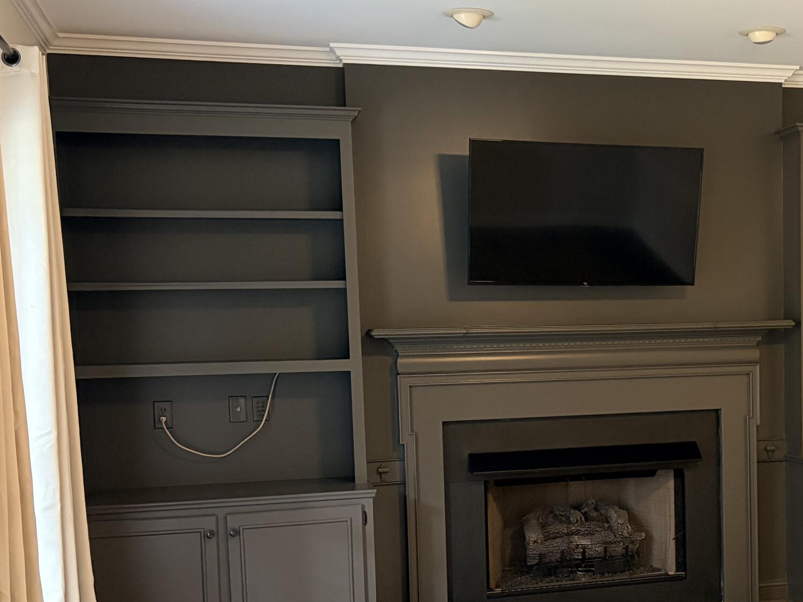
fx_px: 1206
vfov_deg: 27.7
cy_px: 432
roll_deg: +1.3
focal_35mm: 52
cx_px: 628
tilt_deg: -4.9
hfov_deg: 35.8
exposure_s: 1/40
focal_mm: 5.96
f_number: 1.6
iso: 400
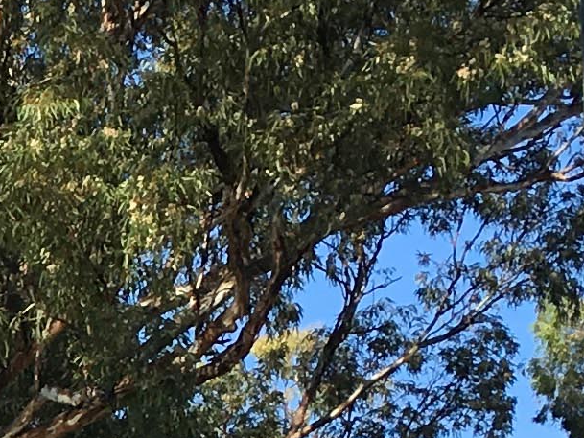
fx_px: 3240
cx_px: -633
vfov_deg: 7.3
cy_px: 979
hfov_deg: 9.5
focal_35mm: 192
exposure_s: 1/1350
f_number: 2.2
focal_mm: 4.15
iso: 25
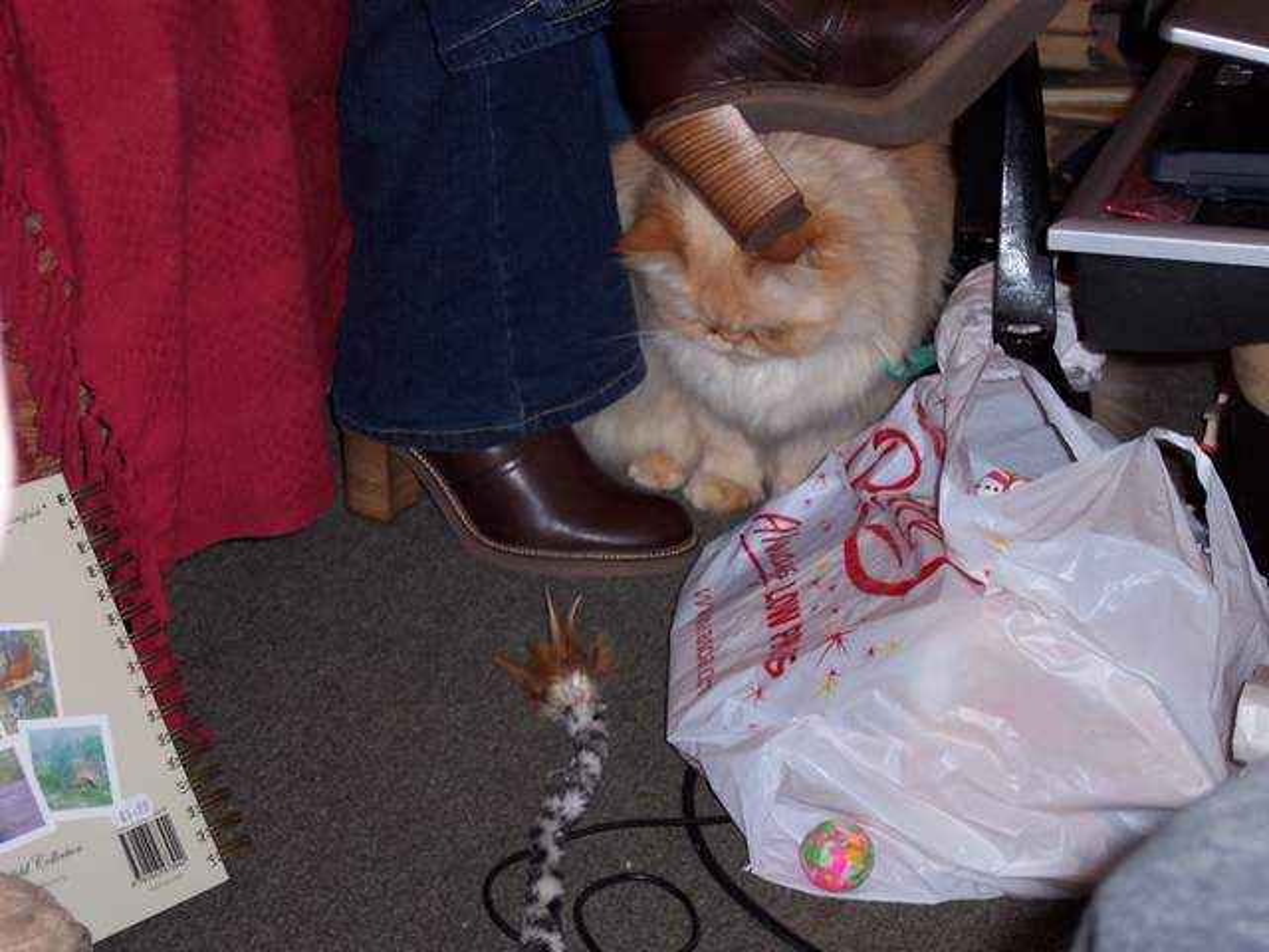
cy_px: 476
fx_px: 2786
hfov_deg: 25.7
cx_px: 634
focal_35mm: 76
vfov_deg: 19.4
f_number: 3.8
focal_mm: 16
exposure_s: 1/45
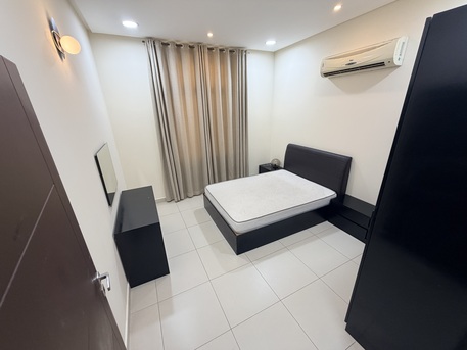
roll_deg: +2.3
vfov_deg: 85.7
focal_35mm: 14
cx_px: 234
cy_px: 175
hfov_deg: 102.0
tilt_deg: -21.0
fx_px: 189
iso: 160
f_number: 2.2
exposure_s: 1/100
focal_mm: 2.22
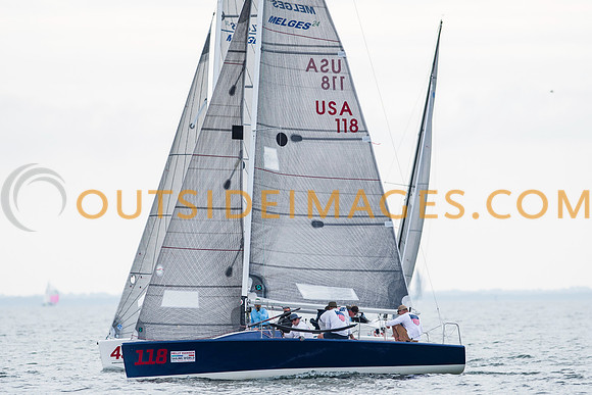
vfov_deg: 2.6
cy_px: 231
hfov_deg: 3.9
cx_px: 296
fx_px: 8780
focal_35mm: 534
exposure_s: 1/2000
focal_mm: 300
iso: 200
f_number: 5
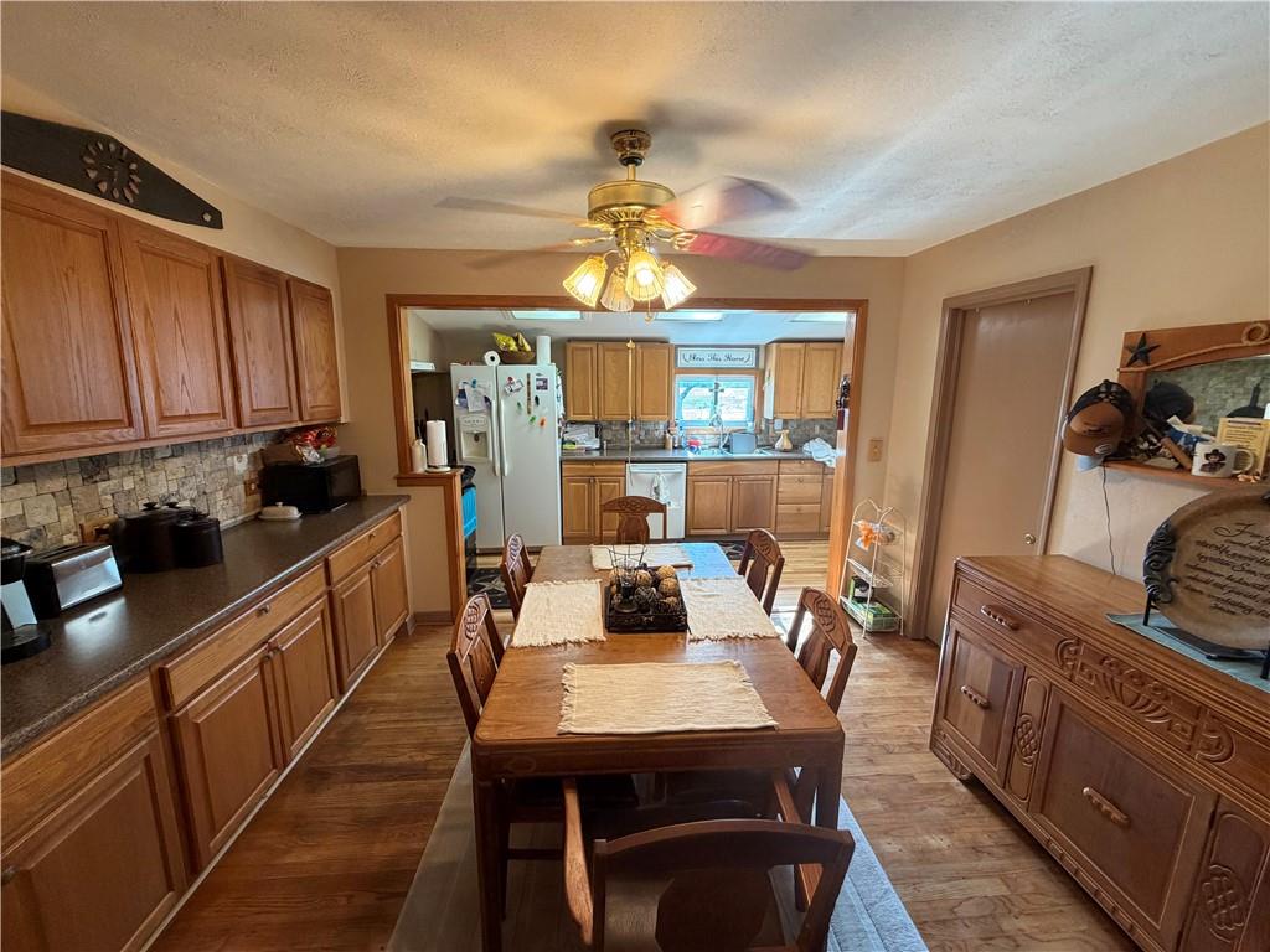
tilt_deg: -11.8
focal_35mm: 14
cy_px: 476
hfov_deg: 102.1
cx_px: 635
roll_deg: -0.9
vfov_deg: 85.7
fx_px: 514
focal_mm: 2.22
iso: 320
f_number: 2.2
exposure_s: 1/60
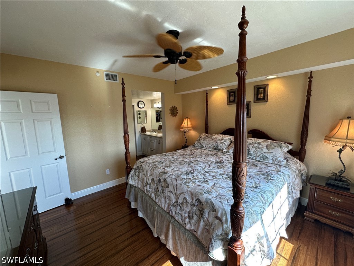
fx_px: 143
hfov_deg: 102.1
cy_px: 133
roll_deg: +1.2
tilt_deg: -6.8
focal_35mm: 14
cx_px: 177
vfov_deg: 85.7
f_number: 2.2
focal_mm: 2.22
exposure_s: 1/120
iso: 100
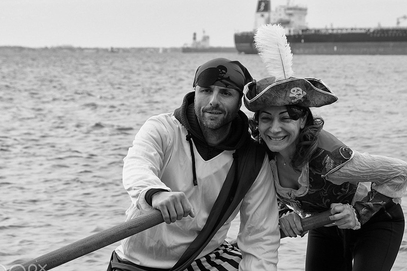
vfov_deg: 12.1
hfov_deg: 18.1
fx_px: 1277
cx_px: 256
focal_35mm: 113
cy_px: 121
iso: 400
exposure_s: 1/550
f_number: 5.6
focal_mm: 50.5
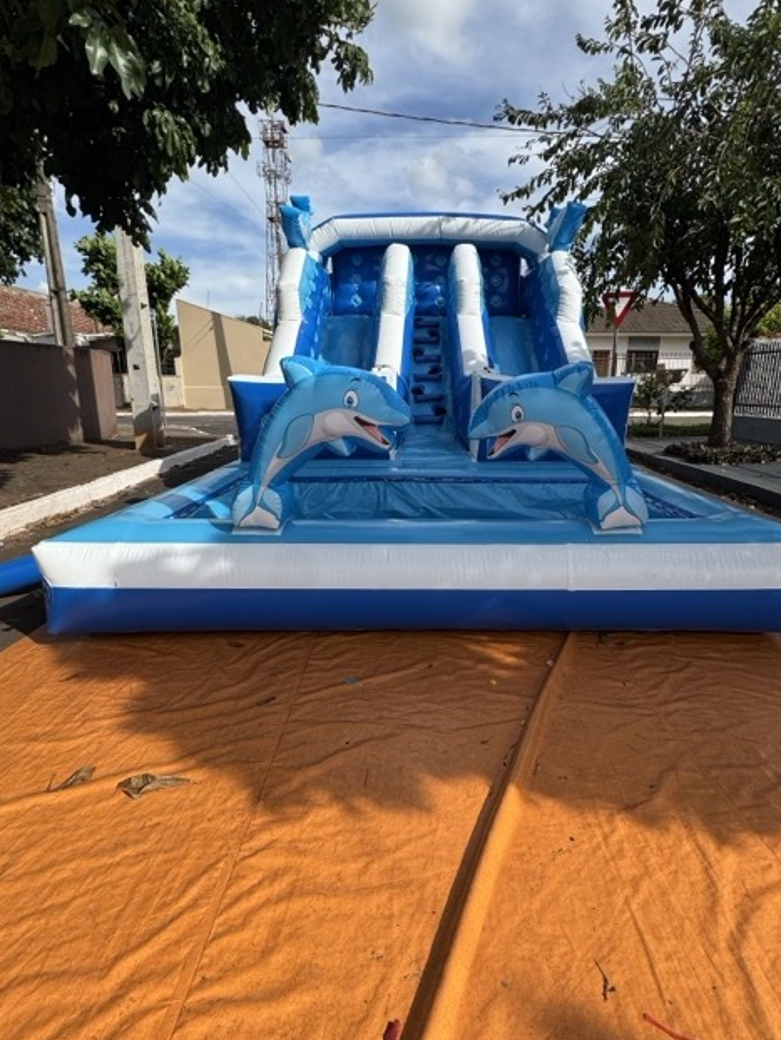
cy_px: 532
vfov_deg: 87.7
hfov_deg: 71.5
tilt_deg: -16.2
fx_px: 541
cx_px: 428
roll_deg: +0.5
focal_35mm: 18
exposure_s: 1/1395
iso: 40
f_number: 2.2
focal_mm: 2.22
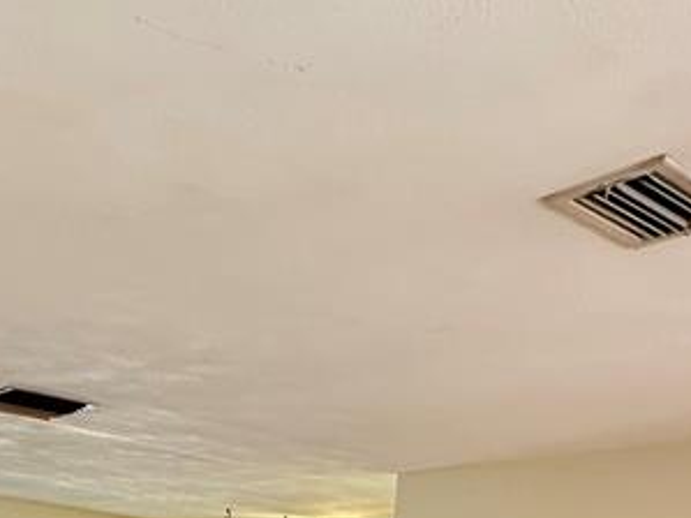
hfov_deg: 37.5
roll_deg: -4.2
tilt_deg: -2.0
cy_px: 664
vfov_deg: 26.1
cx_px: 92
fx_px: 958
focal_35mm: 48
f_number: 2.2
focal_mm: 2.22
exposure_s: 1/60
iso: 250
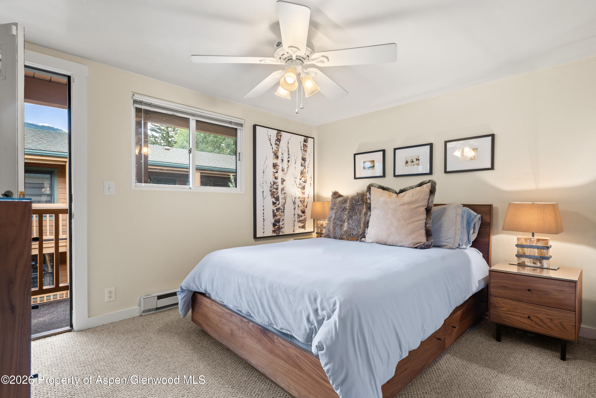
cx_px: 298
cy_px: 199
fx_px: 315
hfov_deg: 86.9
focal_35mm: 19
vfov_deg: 64.6
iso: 400
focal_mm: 19
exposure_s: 1/8
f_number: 7.1
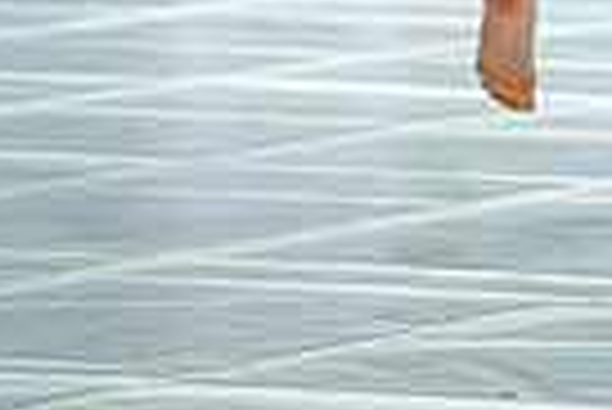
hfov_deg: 3.4
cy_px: -514
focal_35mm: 613
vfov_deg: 2.2
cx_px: 652
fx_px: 10432
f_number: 4
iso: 2000
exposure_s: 1/500
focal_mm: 185
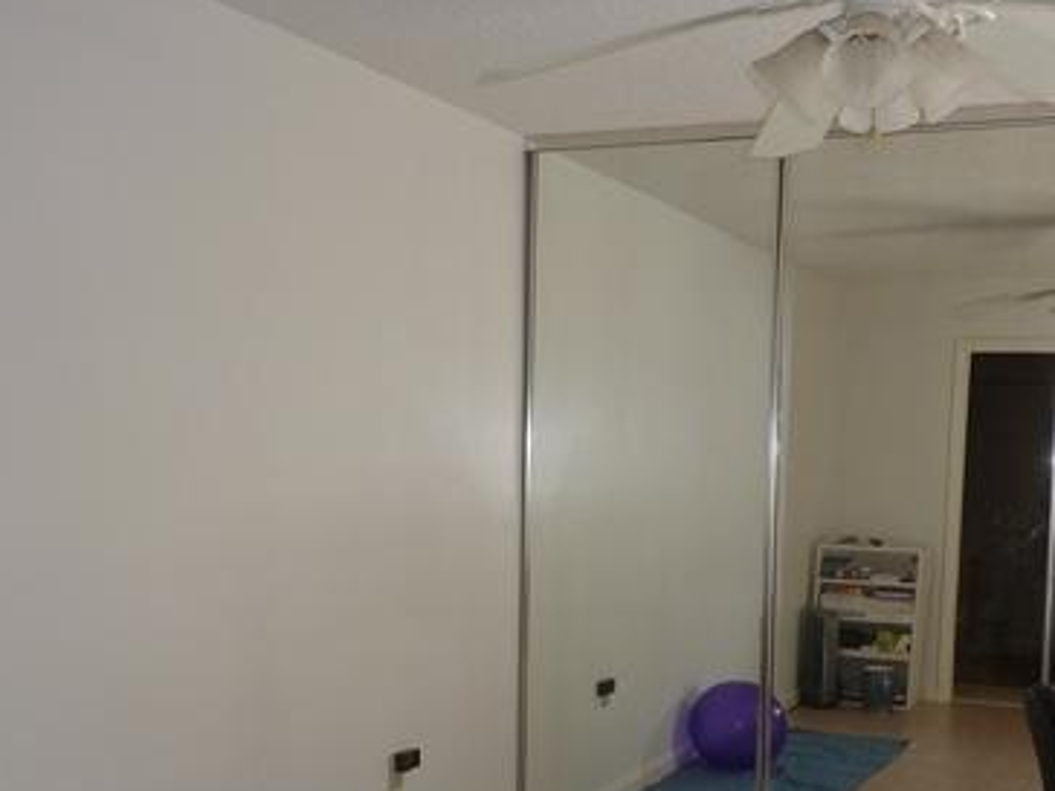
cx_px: 684
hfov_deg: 42.5
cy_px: 594
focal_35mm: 44
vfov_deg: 32.3
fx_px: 1341
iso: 100
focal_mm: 4.1
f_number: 3.3
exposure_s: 1/30
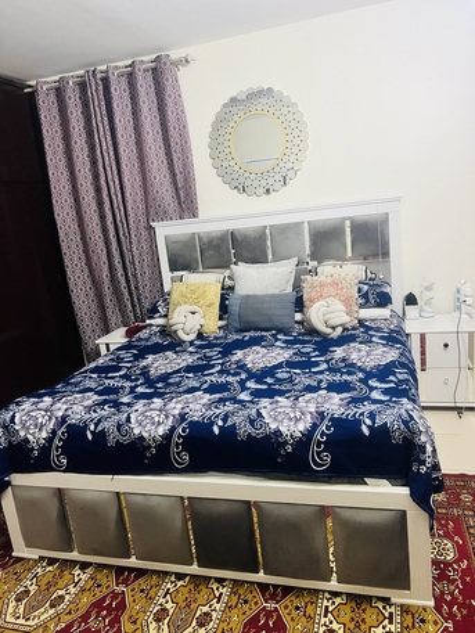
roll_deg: +6.1
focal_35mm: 26
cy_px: 316
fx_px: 475
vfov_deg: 67.3
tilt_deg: -13.2
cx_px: 238
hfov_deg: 53.1
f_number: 1.5
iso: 500
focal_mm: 5.7
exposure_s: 1/40
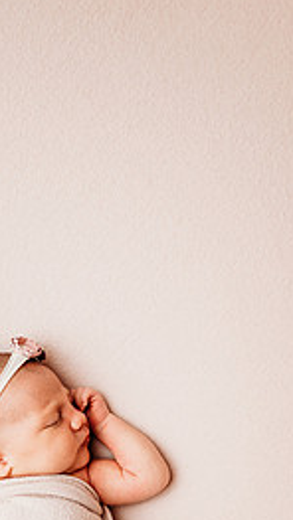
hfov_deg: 27.0
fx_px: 594
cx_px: 42
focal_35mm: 43
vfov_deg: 44.8
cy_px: 423
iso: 100
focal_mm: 24
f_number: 2.2
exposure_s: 1/200
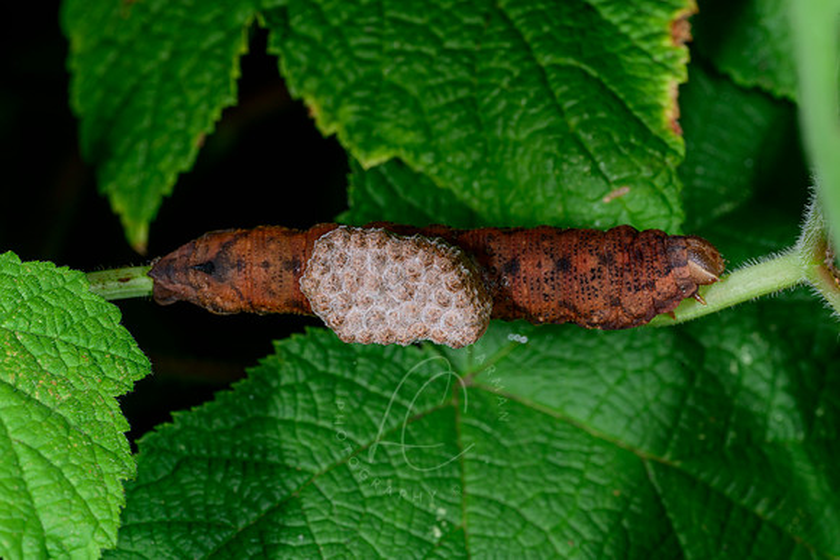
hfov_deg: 19.5
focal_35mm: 105
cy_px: 280
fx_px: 2450
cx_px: 420
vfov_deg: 13.0
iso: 100
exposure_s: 1/200
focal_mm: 105
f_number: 25
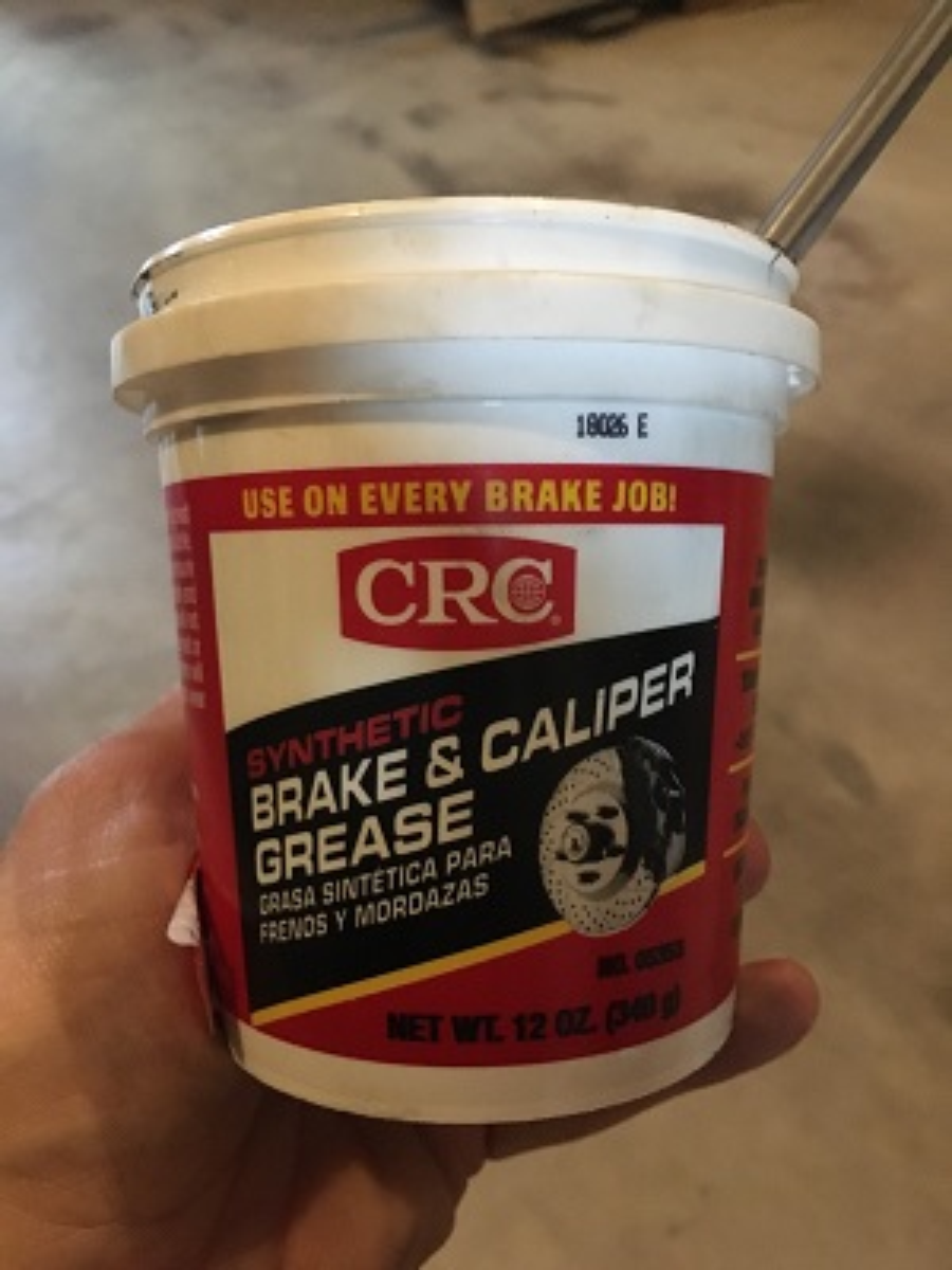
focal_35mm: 29
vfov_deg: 61.7
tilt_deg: -44.4
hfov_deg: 48.2
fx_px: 1063
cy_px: 635
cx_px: 476
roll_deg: +2.1
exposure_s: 1/15
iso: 320
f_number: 2.2
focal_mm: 4.15
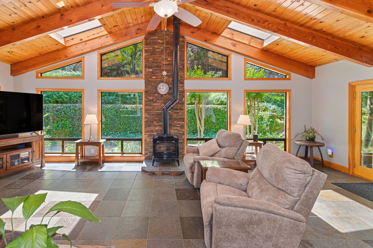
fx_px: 166
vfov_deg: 73.4
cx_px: 163
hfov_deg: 96.3
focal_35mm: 16
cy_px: 111
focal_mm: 14
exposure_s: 1/90
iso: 560
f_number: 4.8
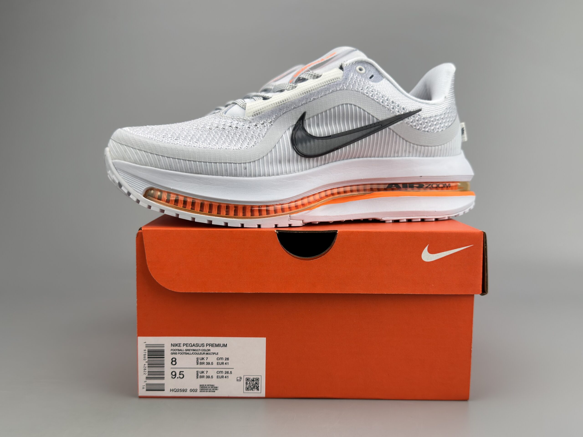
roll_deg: +0.2
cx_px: 292
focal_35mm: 35
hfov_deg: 52.6
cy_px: 218
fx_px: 589
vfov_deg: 40.7
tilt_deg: -5.6
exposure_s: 1/687
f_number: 1.78
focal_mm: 6.76
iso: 100
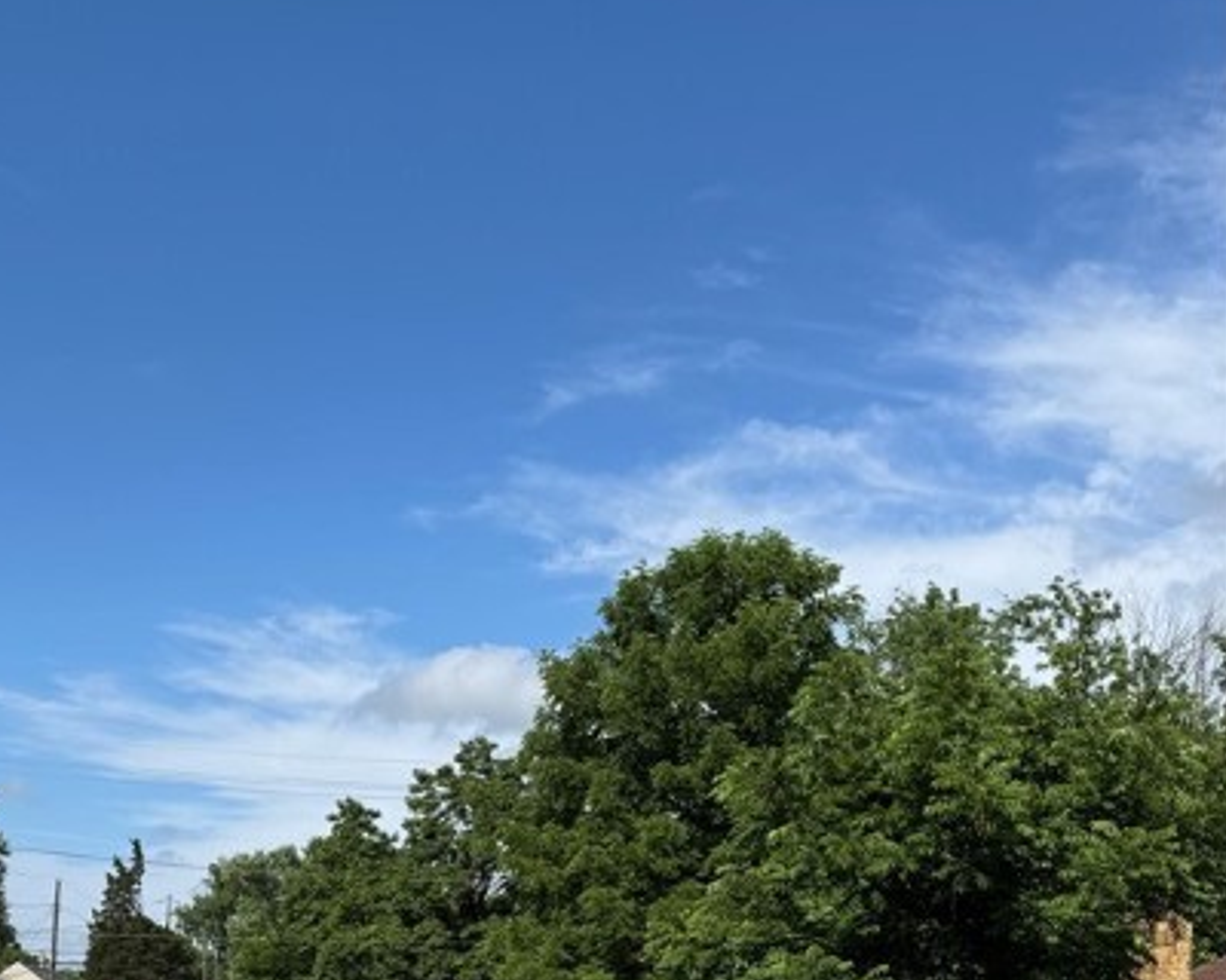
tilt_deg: -0.9
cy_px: 1029
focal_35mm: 45
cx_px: 349
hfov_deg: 40.3
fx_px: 1633
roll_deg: -2.2
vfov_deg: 30.5
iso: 80
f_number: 1.78
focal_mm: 6.76
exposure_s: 1/5348
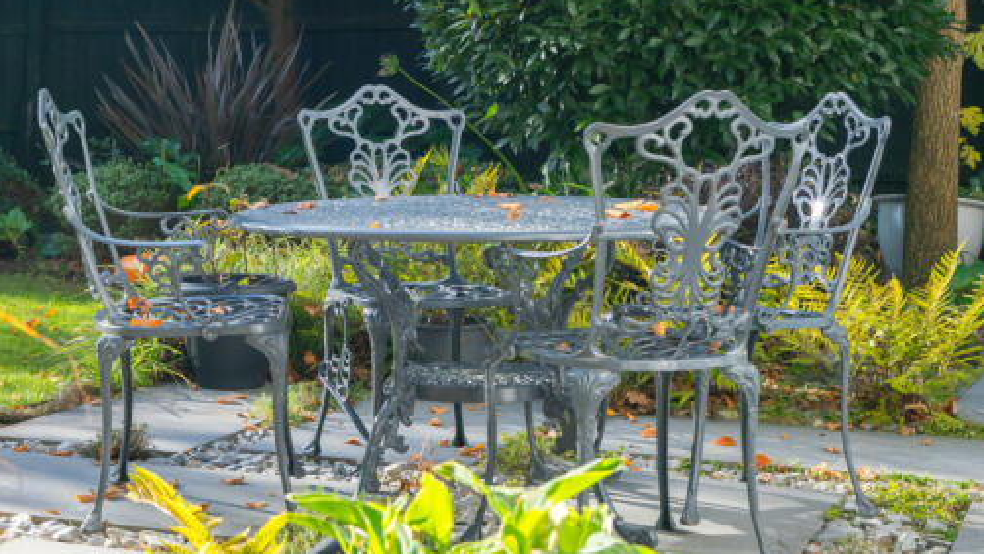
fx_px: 1957
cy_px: 144
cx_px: 312
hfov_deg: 28.0
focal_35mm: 75
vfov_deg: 16.0
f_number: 4.5
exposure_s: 1/800
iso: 250
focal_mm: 35
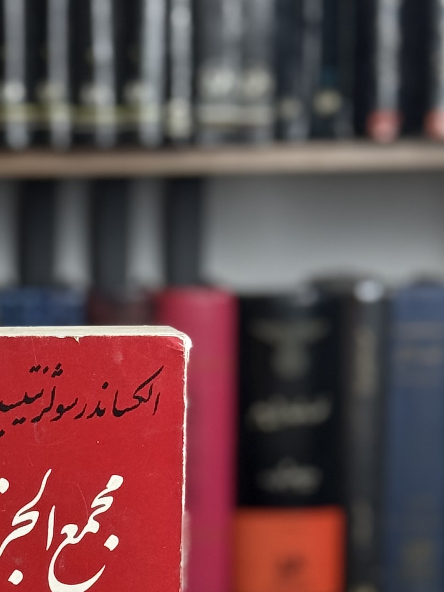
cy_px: 550
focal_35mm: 137
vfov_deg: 14.2
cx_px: 7
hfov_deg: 10.7
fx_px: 2343
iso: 125
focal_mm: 6.76
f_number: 1.78
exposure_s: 1/100
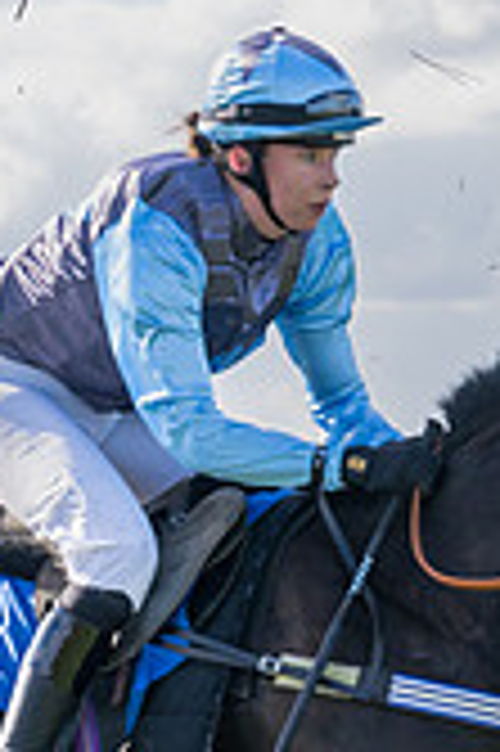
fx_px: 6283
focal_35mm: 301
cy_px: 678
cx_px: 596
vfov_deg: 6.8
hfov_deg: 4.5
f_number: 4
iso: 400
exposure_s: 1/2000
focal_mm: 70
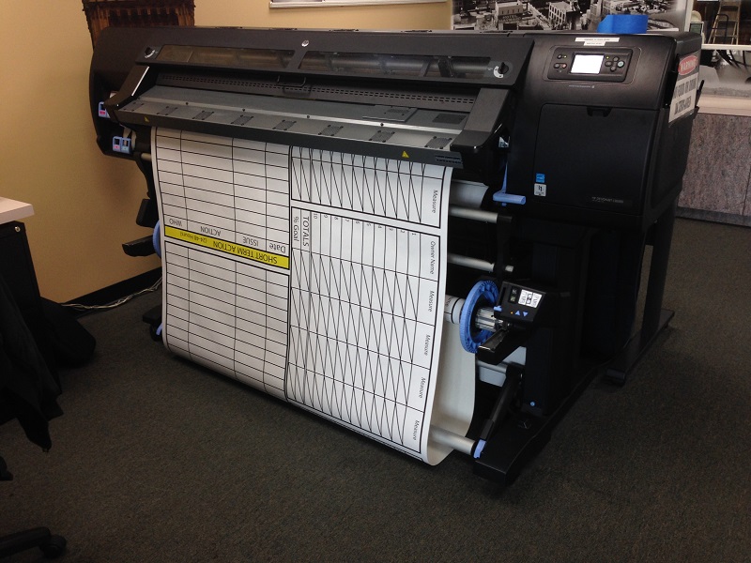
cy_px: 282
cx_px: 376
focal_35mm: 33
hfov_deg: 55.4
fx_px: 716
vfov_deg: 42.9
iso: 50
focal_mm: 4.12
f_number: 2.4
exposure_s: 1/40
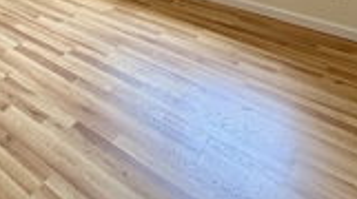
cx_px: 82
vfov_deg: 23.1
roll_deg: -0.9
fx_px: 359
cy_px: -122
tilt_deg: -3.0
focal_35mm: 38
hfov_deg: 50.3
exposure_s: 1/120
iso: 80
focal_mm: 2.22
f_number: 2.2
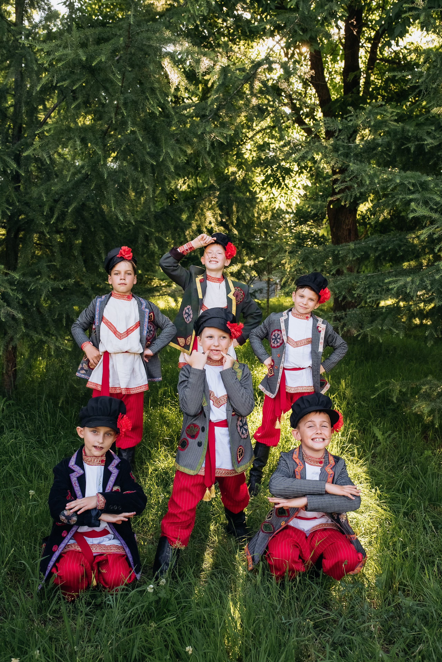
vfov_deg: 54.4
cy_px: 331
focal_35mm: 35
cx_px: 221
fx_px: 644
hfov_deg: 37.9
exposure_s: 1/500
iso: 1000
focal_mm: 35
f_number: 6.3
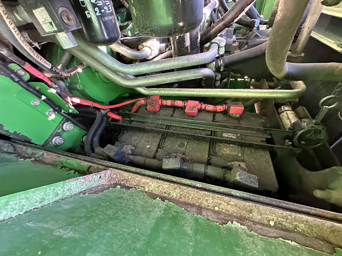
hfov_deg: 102.1
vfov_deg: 85.7
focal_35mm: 14
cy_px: 128
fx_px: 138
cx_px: 171
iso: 1000
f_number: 2.2
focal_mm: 2.22
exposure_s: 1/60
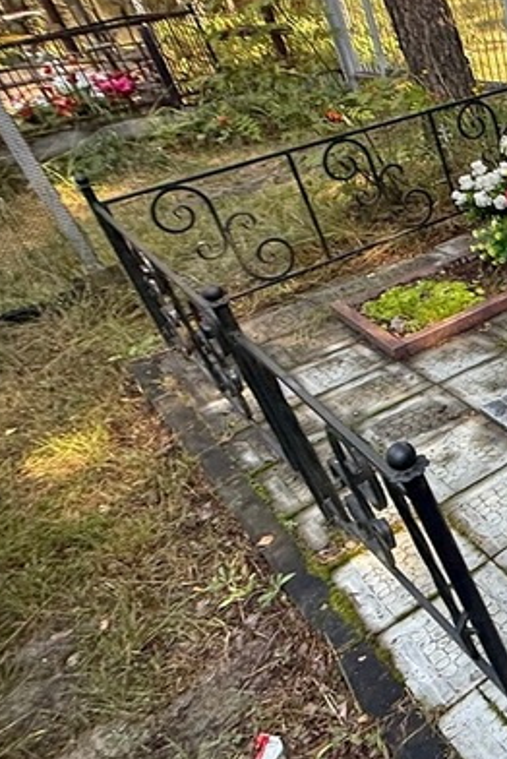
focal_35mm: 38
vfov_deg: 50.6
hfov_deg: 26.4
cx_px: 745
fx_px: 801
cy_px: 364
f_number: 2.2
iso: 40
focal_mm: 2.22
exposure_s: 1/103
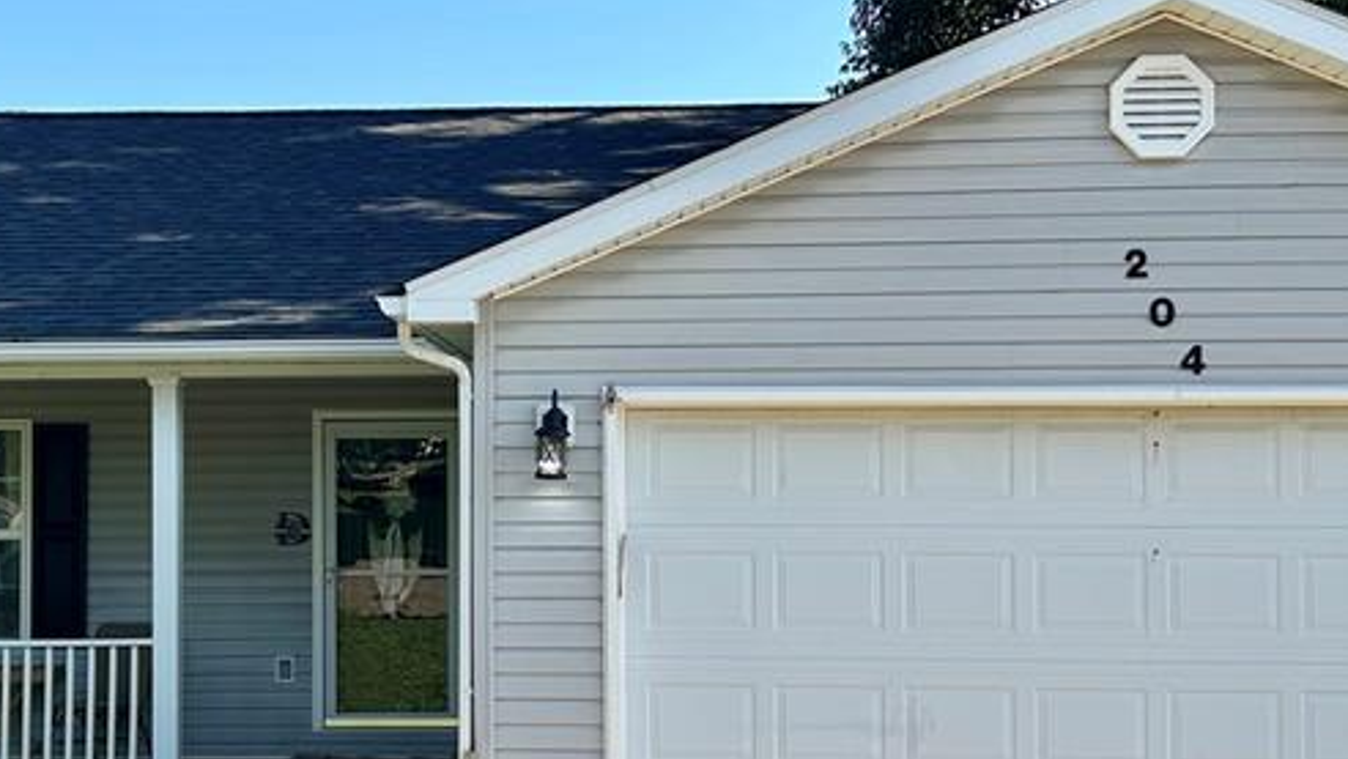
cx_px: 575
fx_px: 2109
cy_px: 474
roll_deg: +0.7
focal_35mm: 59
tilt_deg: +1.0
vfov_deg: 20.4
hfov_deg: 35.4
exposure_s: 1/2123
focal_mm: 5.7
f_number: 1.5
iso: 50
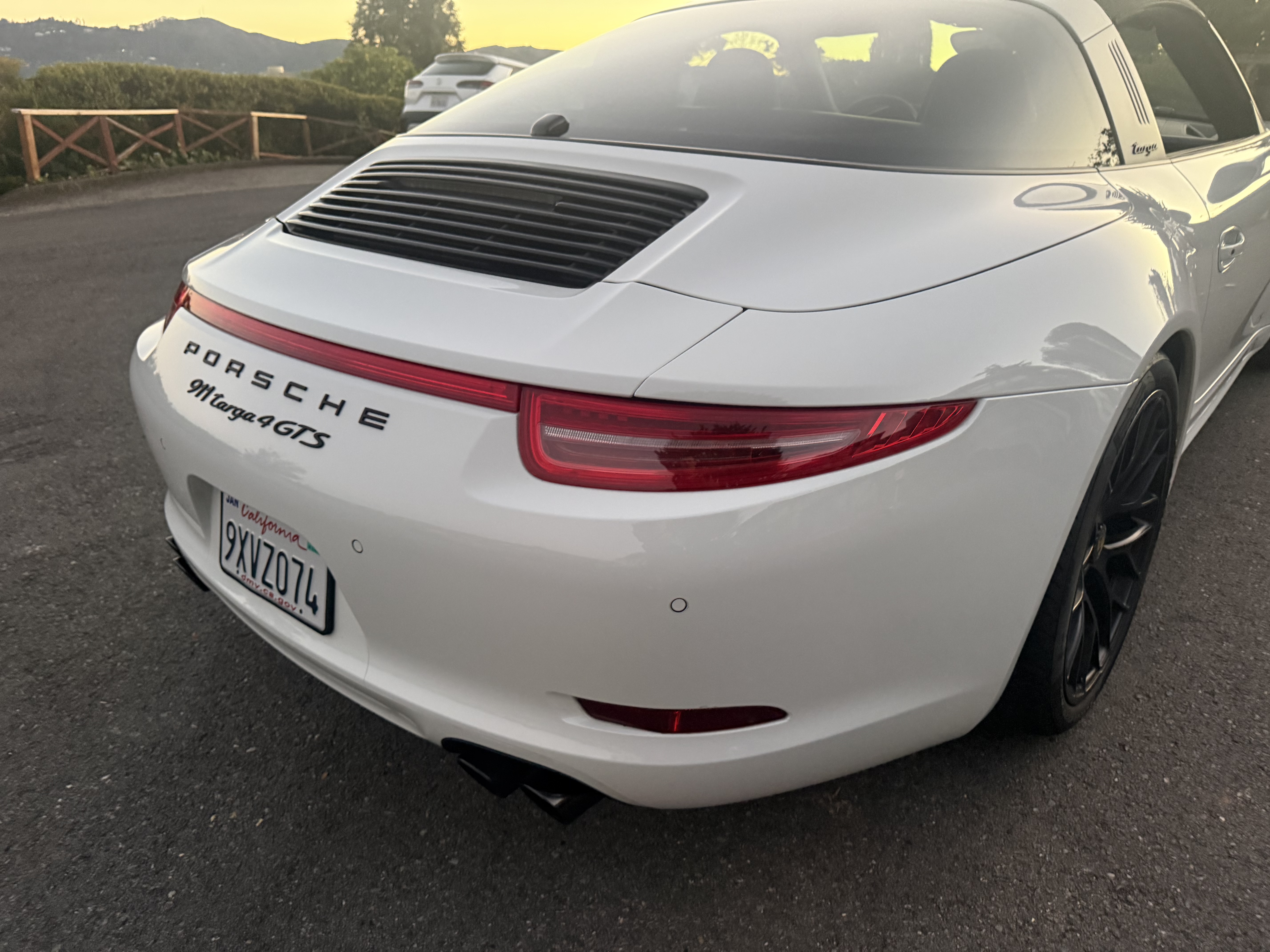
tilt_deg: -21.5
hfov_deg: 71.6
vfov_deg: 56.8
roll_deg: -1.3
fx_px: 881
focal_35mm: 24
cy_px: 476
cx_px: 635
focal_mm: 6.76
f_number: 1.78
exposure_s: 1/60
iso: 500
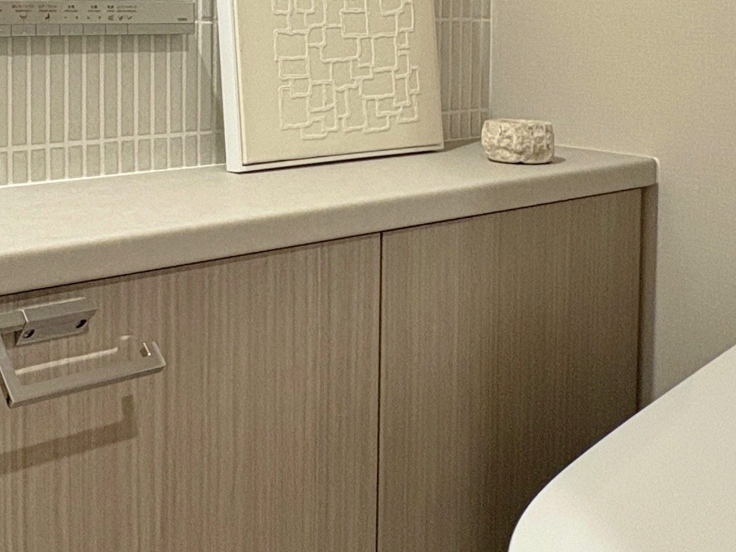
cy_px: 59
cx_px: 183
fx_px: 1042
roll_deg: +0.4
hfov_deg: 37.9
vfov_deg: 28.6
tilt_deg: -3.0
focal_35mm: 49
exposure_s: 1/50
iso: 320
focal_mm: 2.22
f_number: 2.2
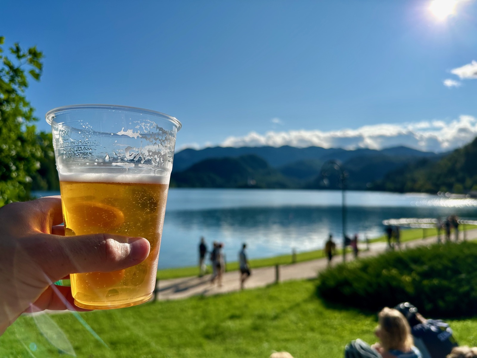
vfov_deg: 56.8
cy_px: 179
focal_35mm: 24
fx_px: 331
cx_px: 238
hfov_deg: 71.6
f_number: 1.78
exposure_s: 1/9709
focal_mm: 6.86
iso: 80
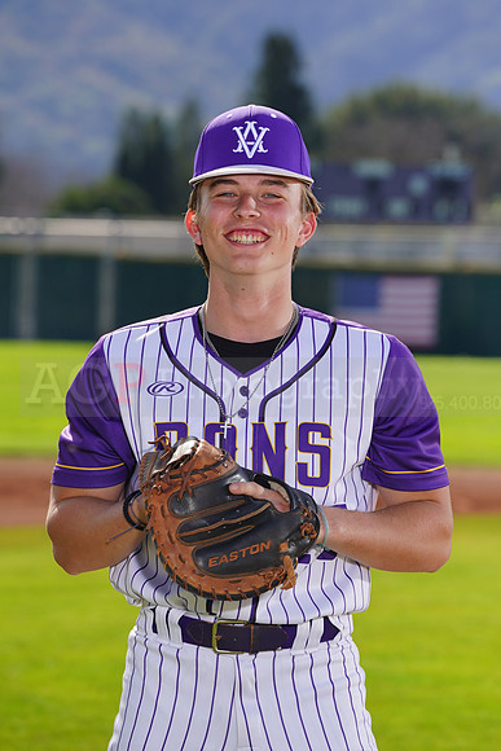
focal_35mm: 244
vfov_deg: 8.4
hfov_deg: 5.6
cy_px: 376
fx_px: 5090
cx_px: 250
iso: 100
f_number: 9
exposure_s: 1/250
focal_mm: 244
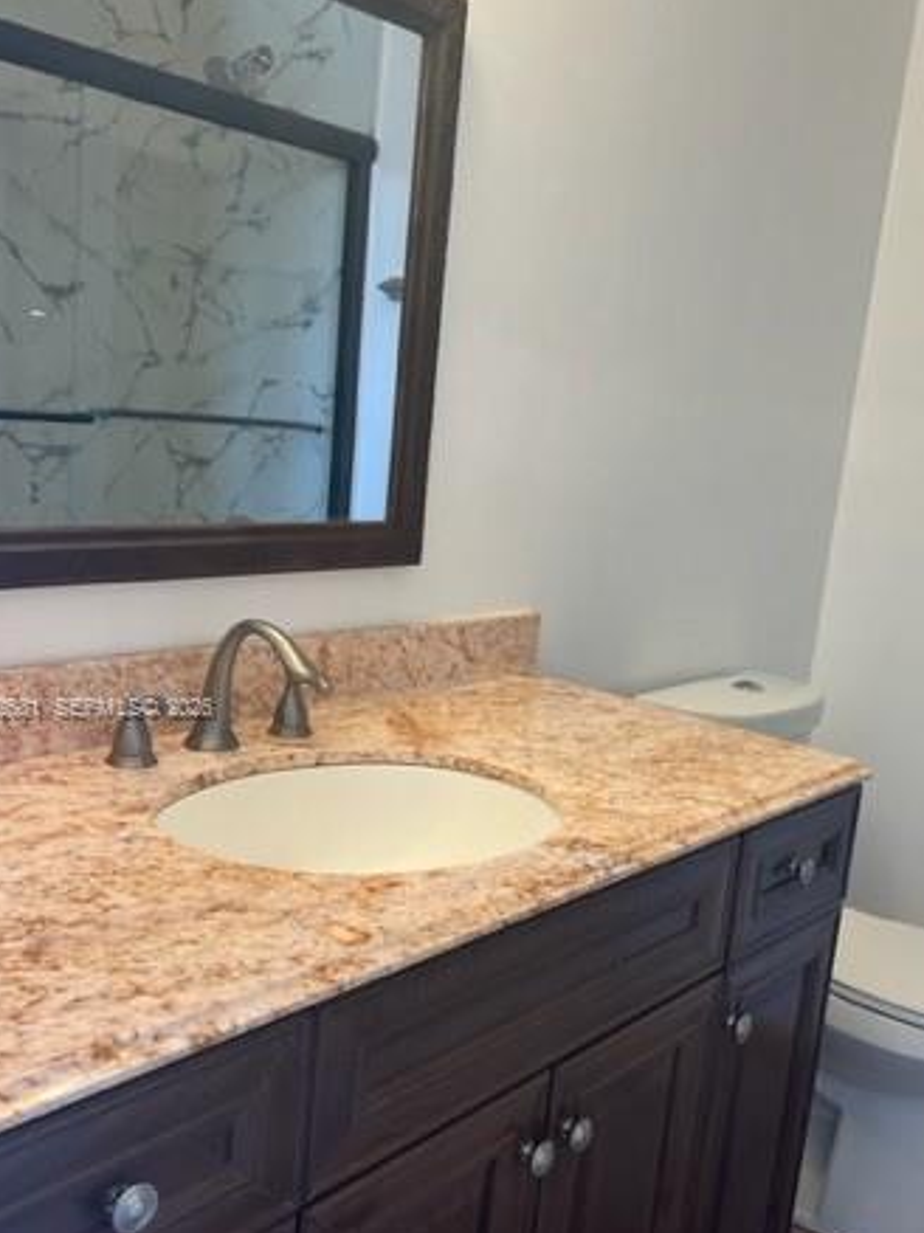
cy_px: 709
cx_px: 608
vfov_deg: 48.8
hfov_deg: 37.3
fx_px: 1354
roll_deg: -8.1
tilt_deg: -14.1
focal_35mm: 38
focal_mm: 5.7
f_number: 1.5
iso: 100
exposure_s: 1/120
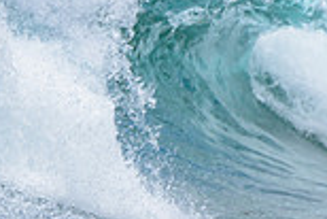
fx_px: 20956
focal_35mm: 2305
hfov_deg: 0.9
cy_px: 138
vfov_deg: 0.6
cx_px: -315
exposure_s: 1/2000
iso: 320
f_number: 5.6
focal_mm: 500
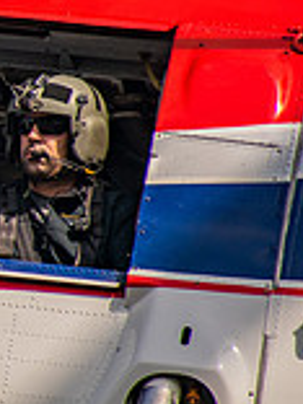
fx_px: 17518
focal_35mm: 1501
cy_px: 105
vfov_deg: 1.3
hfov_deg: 1.0
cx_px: -438
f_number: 6.3
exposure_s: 1/800
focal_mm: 280
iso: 100
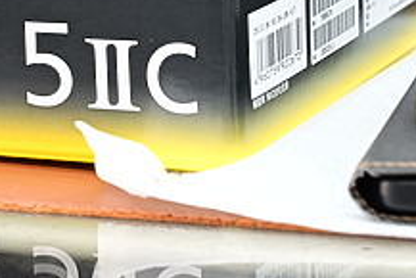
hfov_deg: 9.6
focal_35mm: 212
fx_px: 2451
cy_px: -174
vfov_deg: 6.4
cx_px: -59
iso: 1100
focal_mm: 59
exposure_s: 1/60
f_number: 5.6
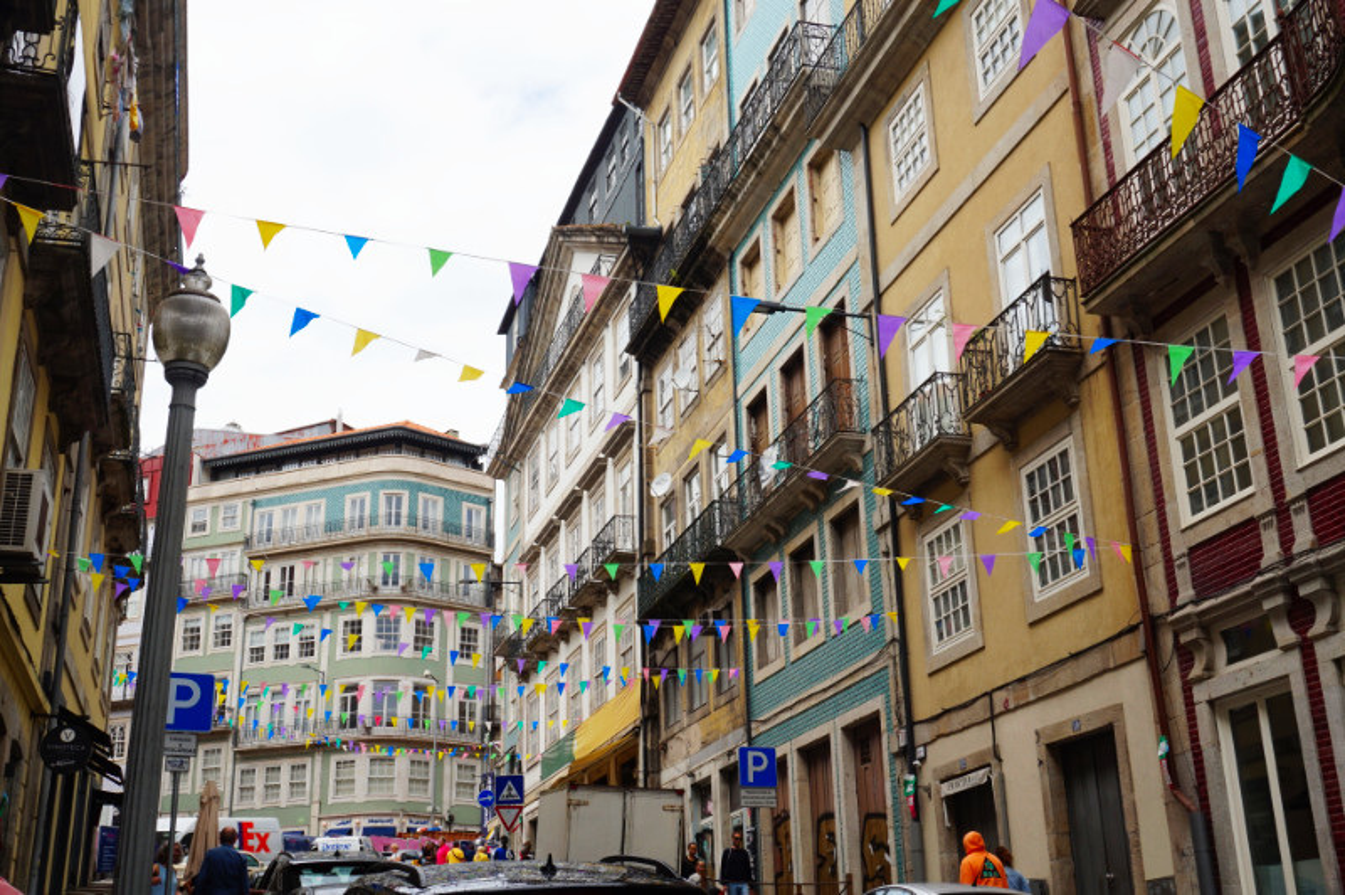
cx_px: 672
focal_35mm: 40
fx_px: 1512
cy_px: 448
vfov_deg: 33.0
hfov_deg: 48.0
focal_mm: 27
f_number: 14
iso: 100
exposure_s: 1/80
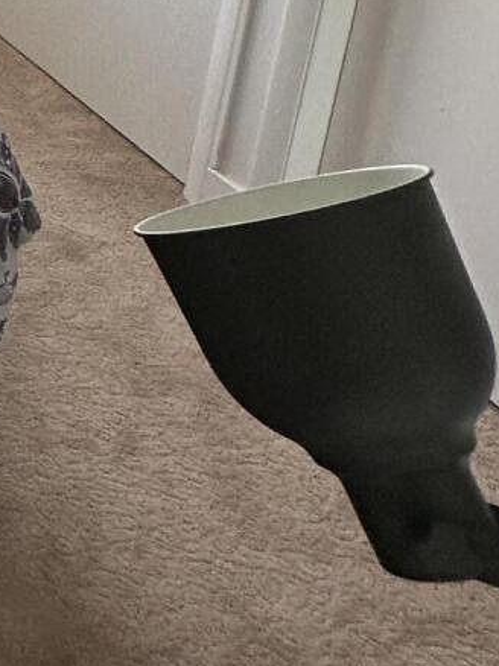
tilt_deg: -14.0
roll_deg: -1.9
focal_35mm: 64
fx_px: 1231
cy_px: -216
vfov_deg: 25.7
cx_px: -586
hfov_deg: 15.9
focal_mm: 2.22
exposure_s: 1/99
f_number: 2.2
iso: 80
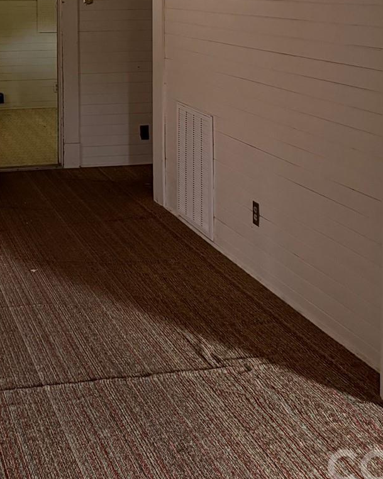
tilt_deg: -2.6
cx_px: 62
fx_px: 893
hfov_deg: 23.7
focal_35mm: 63
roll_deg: +1.1
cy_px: 31
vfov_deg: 28.6
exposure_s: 1/43
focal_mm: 6.76
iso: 800
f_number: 1.78
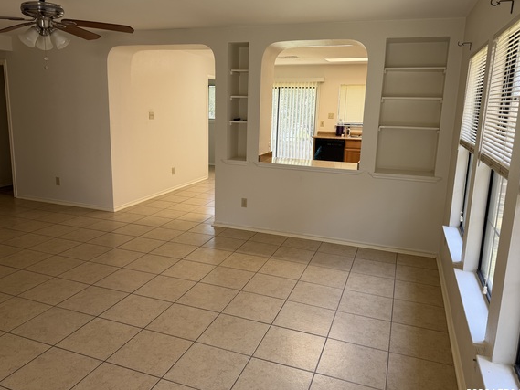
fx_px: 406
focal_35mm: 27
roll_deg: -1.2
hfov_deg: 65.3
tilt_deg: -10.1
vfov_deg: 51.3
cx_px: 247
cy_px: 178
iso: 80
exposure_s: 1/121
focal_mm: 6.76
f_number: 1.78
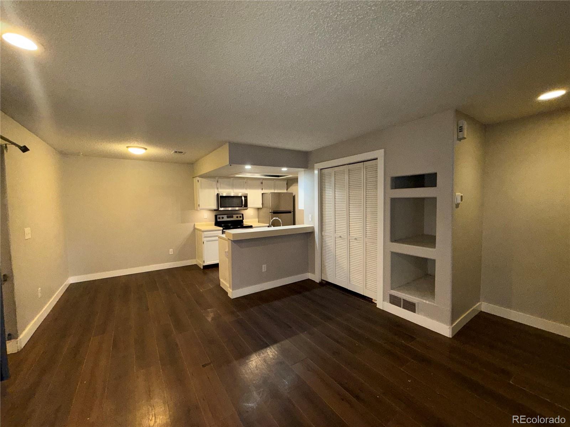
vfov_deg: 85.7
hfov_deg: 102.1
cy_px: 214
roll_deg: +0.6
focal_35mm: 14
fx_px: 231
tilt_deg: -2.5
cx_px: 285
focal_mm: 2.22
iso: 125
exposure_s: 1/60
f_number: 2.2
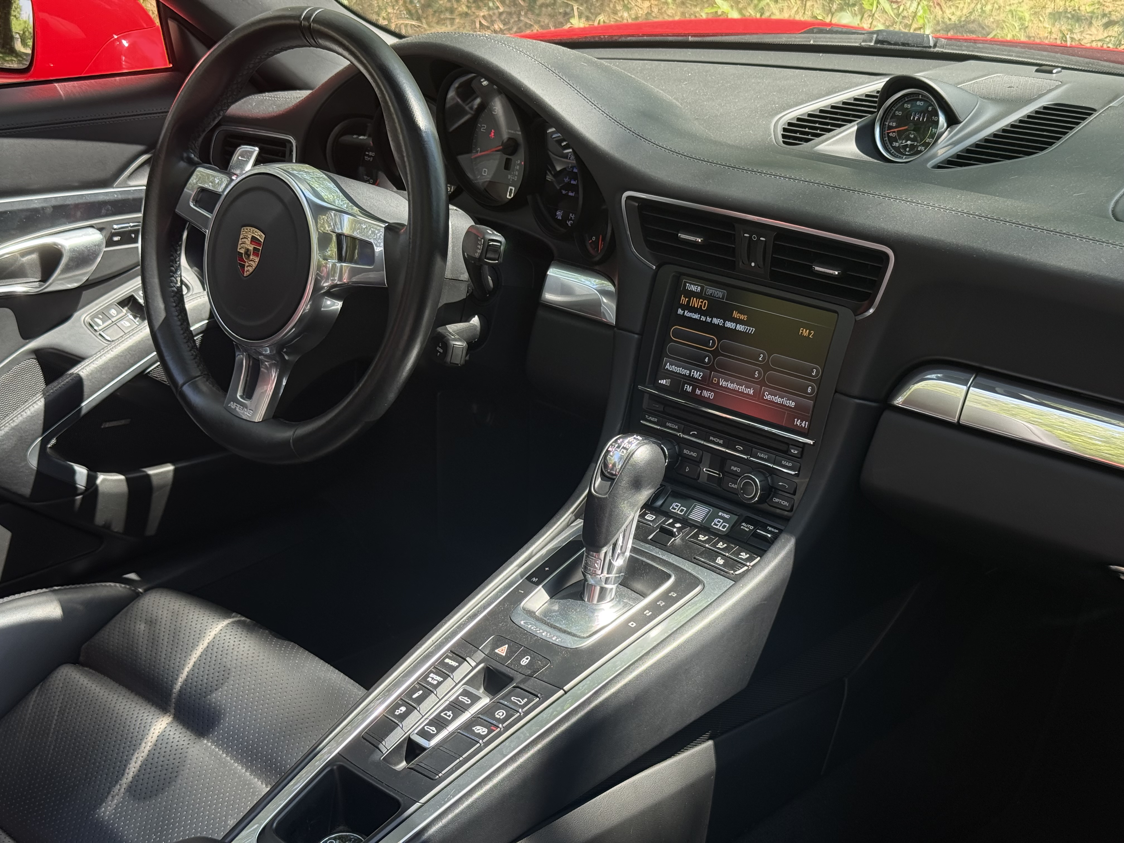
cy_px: 422
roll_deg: -1.8
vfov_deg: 30.3
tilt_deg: -22.3
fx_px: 1559
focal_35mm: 48
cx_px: 562
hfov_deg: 39.7
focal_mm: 6.76
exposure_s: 1/300
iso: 100
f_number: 1.78
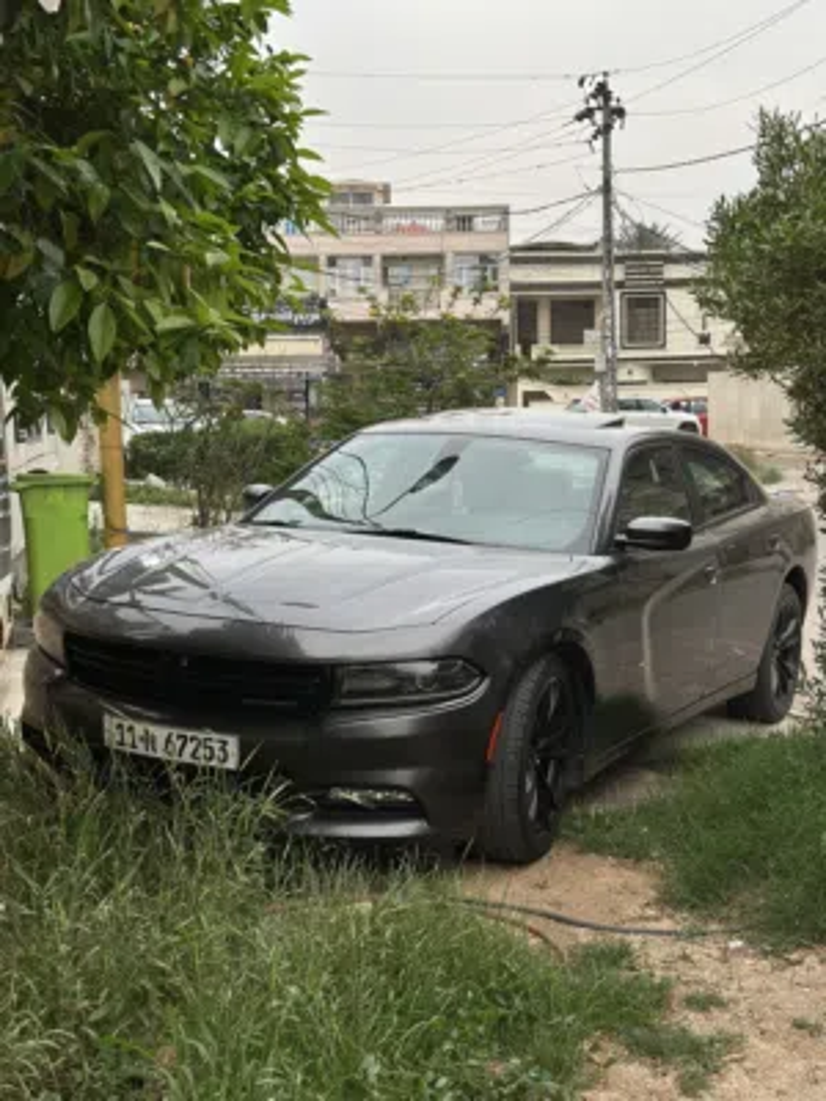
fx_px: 1527
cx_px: 413
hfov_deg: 30.3
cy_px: 550
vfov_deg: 39.7
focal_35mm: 48
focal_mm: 6.86
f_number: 1.78
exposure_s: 1/252
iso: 80
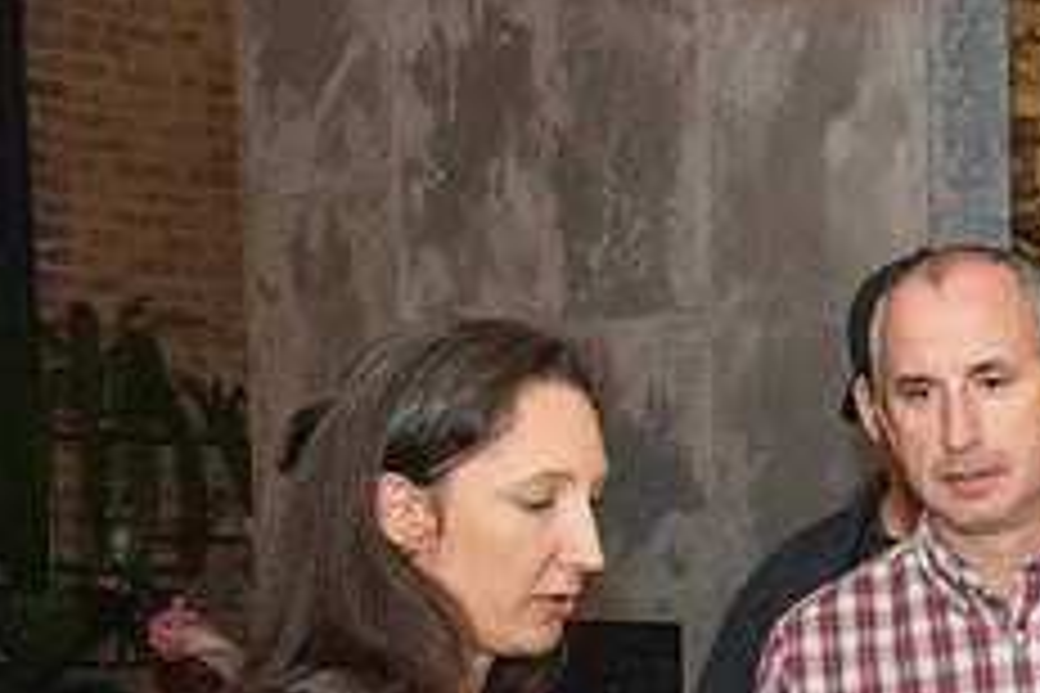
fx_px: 2831
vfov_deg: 13.7
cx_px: 1189
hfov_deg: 19.8
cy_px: 776
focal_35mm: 98
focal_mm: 26
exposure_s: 1/250
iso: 5000
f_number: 14
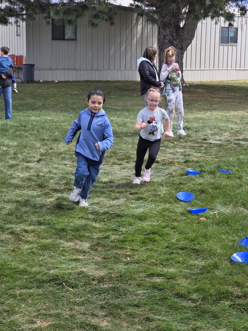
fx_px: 659
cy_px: 166
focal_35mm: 69
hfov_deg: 21.3
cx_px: 124
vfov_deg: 28.2
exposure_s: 1/458
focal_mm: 7
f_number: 2.4
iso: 25
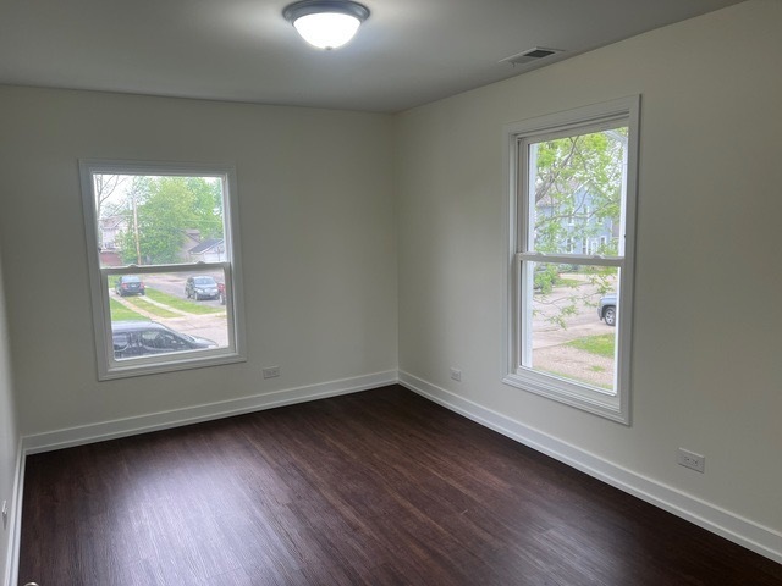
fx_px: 587
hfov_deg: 67.3
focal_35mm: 26
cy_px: 293
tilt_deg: -6.7
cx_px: 391
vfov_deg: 53.1
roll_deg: +1.4
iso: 50
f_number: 1.5
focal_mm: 5.7
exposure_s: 1/120
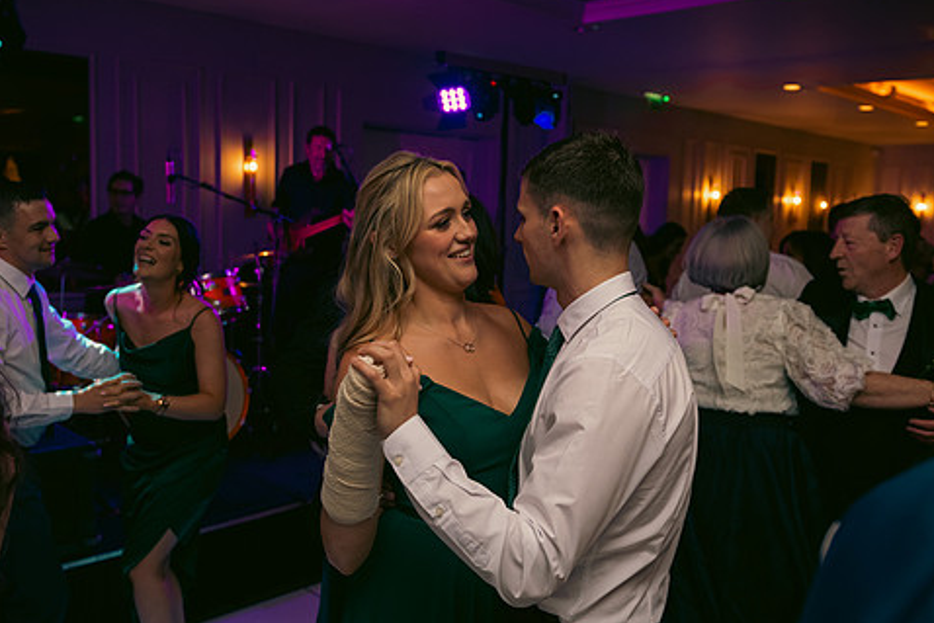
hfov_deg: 55.8
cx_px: 451
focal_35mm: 34
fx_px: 882
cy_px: 319
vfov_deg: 38.9
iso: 800
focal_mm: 28
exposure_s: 1/160
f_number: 3.5
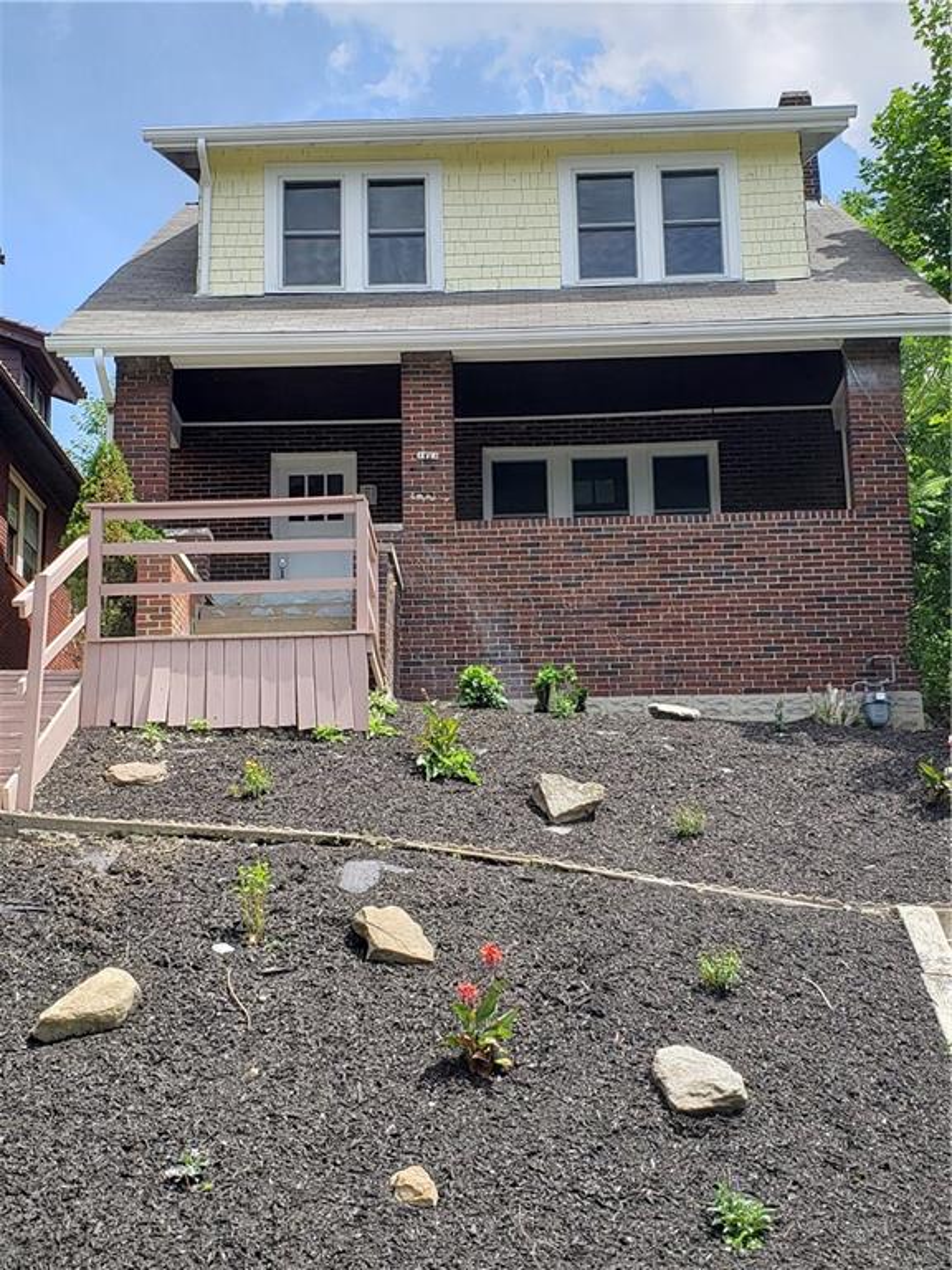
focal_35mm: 26
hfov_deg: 53.1
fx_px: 953
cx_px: 476
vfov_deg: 67.3
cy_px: 635
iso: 50
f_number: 2.4
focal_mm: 4.3
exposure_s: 1/805
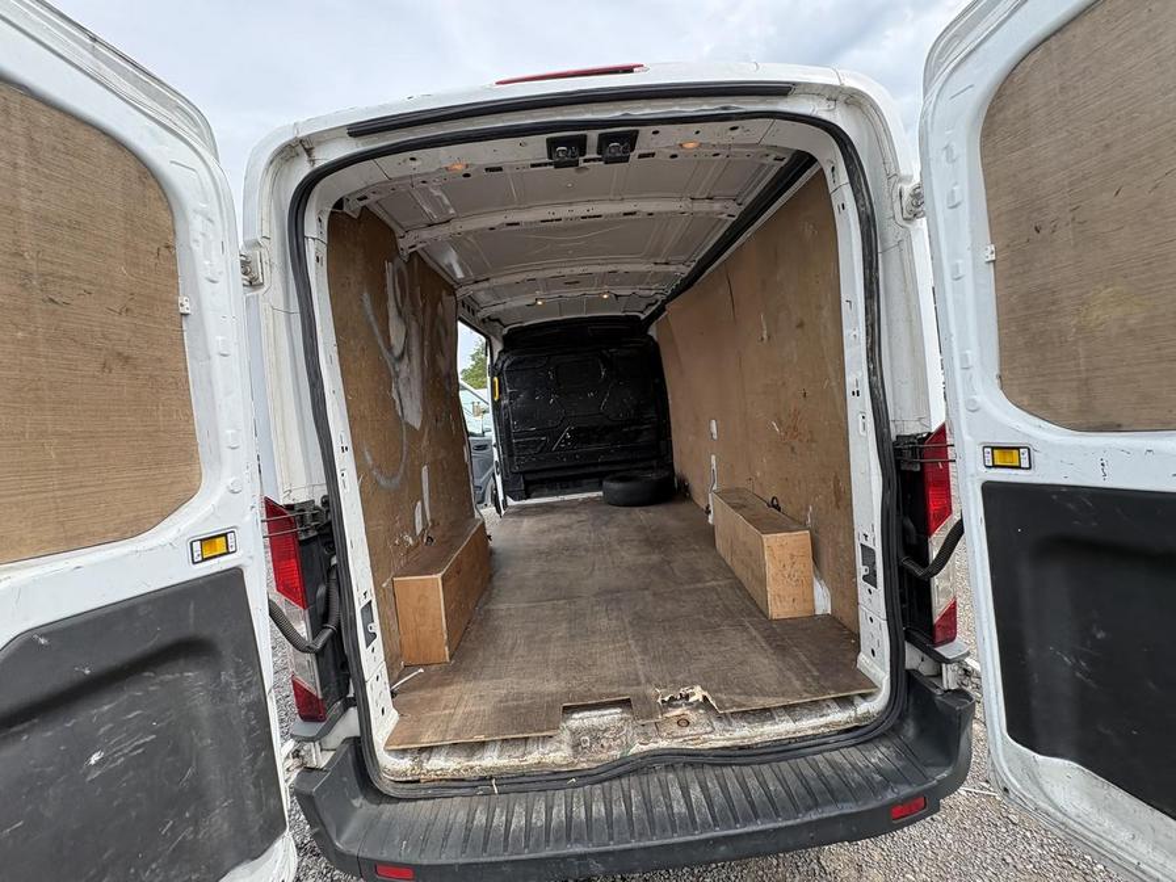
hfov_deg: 102.1
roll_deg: +6.6
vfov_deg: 85.7
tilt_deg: -1.9
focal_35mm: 14
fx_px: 476
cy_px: 441
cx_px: 588
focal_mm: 2.22
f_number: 2.2
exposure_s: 1/325
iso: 64
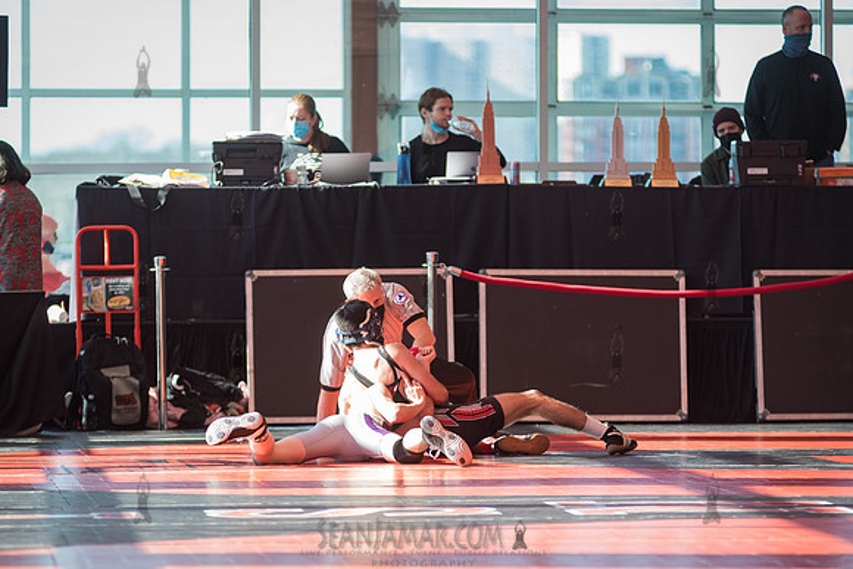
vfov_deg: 5.7
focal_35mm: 240
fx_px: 5683
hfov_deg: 8.6
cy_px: 300
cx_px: 395
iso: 400
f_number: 4
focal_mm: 170
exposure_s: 1/400
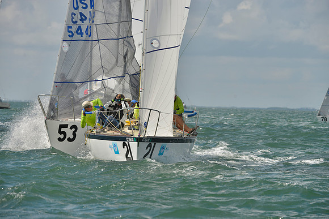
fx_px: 2194
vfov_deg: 5.7
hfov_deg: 8.6
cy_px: 110
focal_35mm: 240
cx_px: 164
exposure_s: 1/1000
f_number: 8
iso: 200
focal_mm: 240
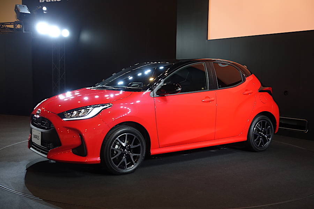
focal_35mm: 42
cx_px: 157
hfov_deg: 46.4
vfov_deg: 31.9
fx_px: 366
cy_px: 104
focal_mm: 15.31
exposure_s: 1/50
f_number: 2.8
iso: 320
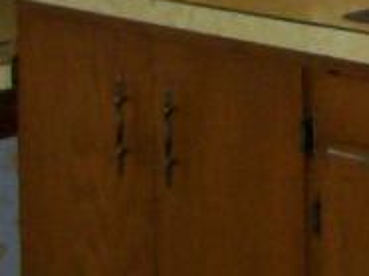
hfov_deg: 7.8
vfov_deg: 5.8
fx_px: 2640
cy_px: -355
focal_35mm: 248
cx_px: 571
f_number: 2.7
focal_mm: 6
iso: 140
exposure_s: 1/64
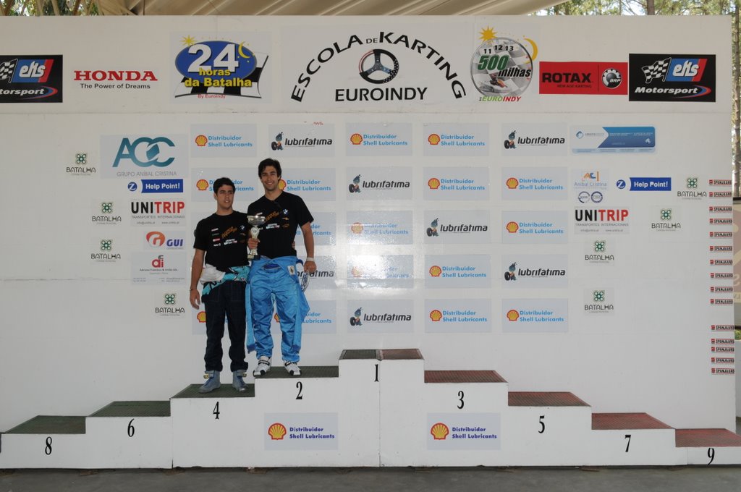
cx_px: 370
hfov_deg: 55.2
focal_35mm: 34
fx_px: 709
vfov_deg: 38.3
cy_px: 246
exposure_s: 1/60
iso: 200
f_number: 8
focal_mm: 23
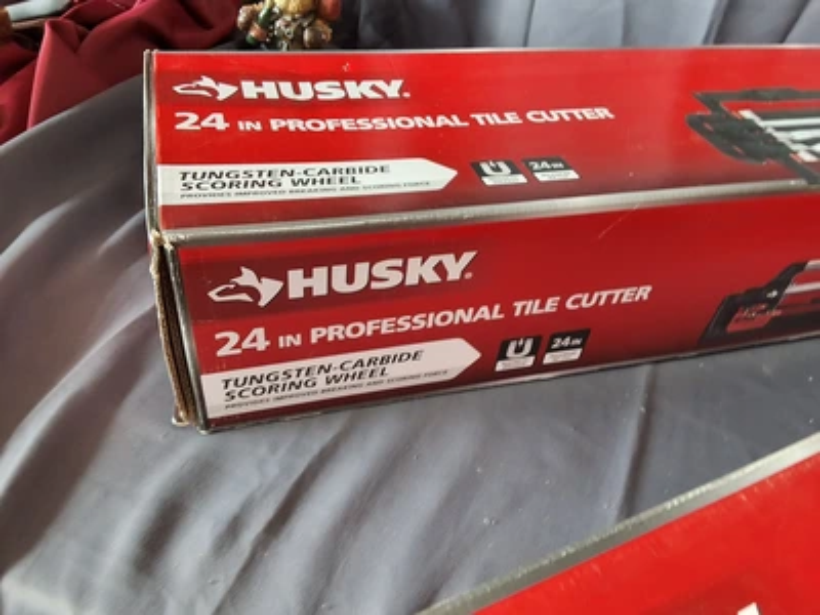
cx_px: 410
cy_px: 308
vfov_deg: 49.7
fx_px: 663
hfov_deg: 63.4
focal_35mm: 28
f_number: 1.9
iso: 100
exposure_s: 1/40
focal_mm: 2.91
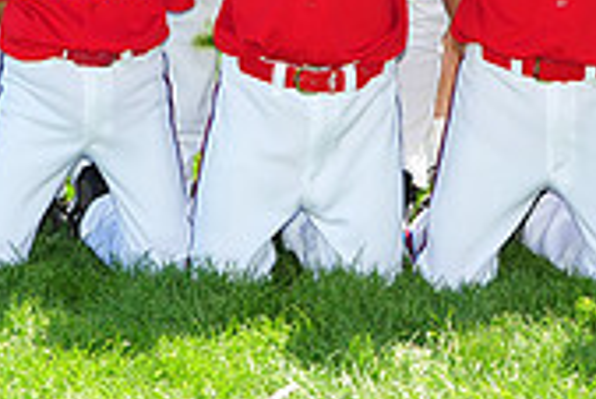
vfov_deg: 5.0
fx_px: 4540
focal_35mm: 274
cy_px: -215
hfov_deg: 7.5
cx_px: 695
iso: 200
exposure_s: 1/200
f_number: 8
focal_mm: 80
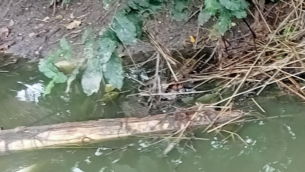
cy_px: 9
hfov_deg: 16.2
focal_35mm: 123
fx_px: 995
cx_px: 434
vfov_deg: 9.8
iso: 111
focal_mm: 3.46
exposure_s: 1/50
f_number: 2.2
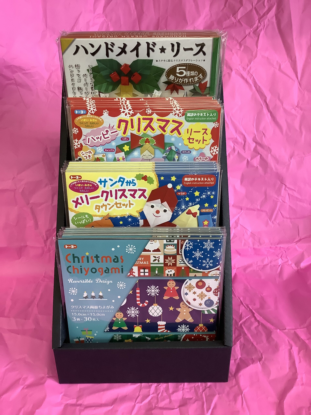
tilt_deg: -28.2
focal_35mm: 31
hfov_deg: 45.4
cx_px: 156
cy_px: 208
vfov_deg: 58.4
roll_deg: -0.6
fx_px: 371
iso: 100
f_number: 2.4
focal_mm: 3.3
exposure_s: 1/120
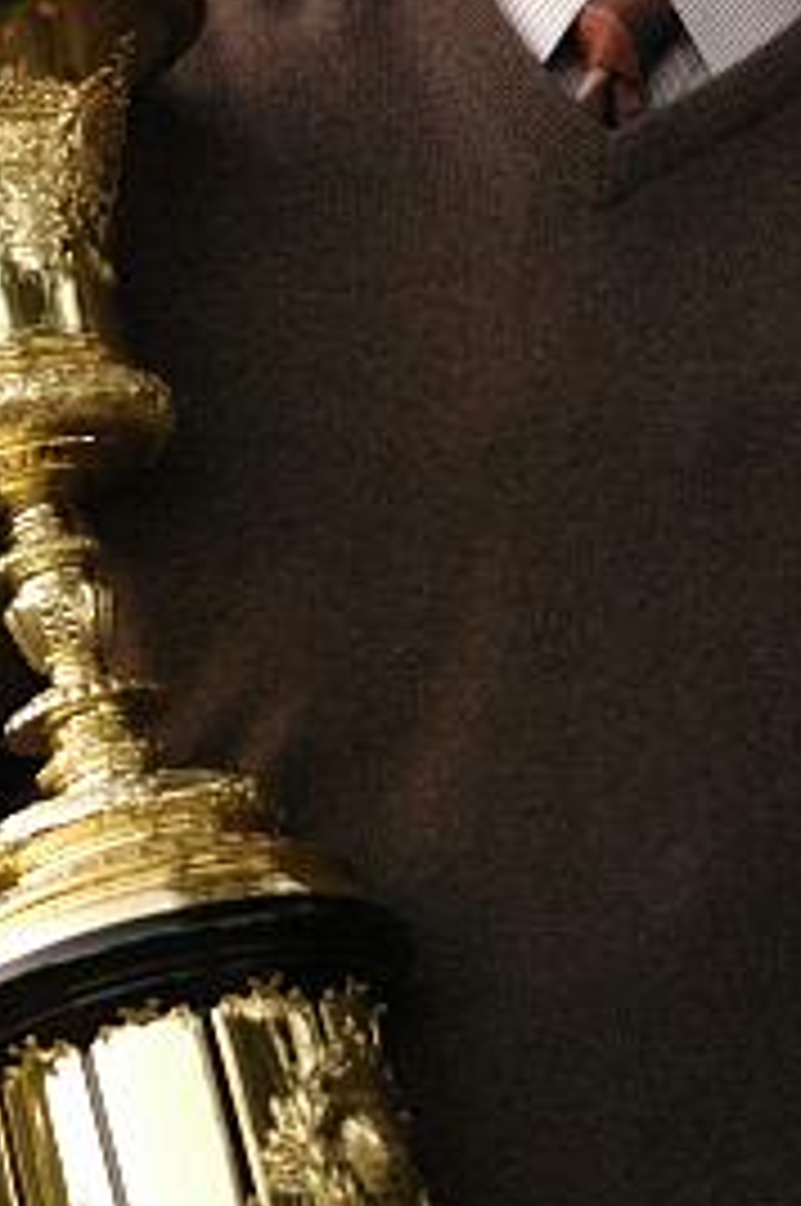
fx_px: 11644
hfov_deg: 3.9
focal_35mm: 348
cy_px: 407
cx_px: 536
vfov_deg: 5.9
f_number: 4
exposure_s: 1/125
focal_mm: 92
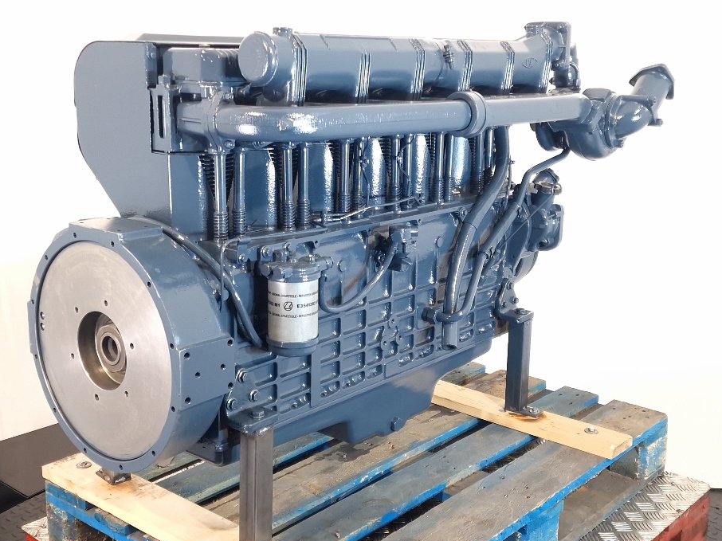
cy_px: 259
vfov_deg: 53.0
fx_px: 542
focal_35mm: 26
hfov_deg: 67.3
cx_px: 343
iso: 125
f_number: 1.8
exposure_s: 1/50
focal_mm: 6.4
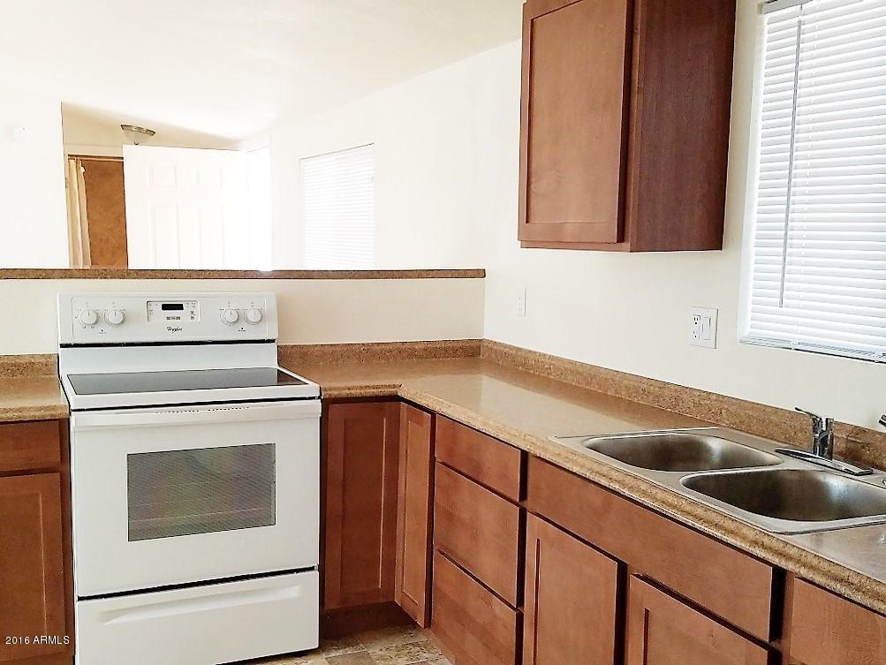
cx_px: 443
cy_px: 332
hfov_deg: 67.3
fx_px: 666
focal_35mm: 26
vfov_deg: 53.1
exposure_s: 1/120
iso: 100
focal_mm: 4.2
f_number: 1.7
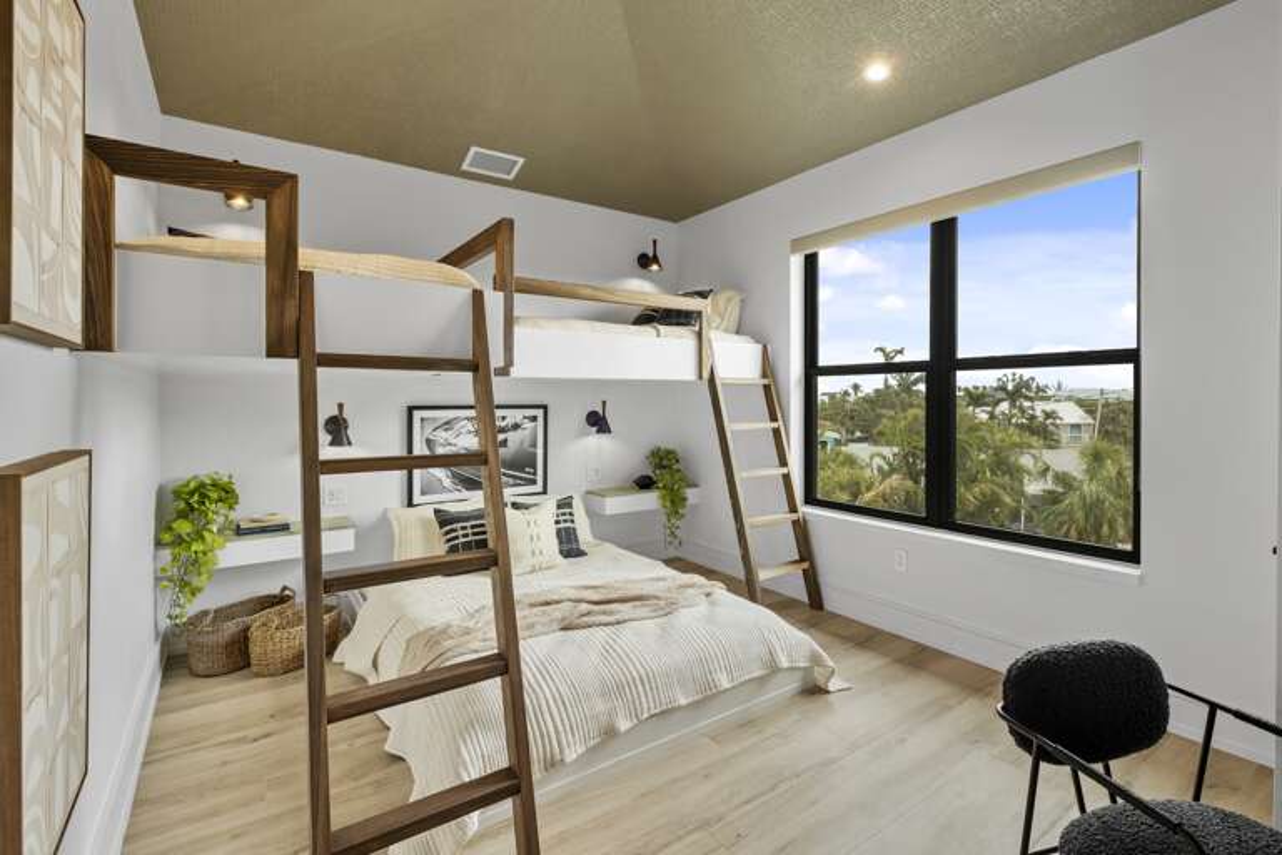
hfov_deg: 100.4
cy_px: 428
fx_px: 534
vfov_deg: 77.3
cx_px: 641
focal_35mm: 15
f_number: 7.1
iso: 400
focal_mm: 10
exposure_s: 1/15
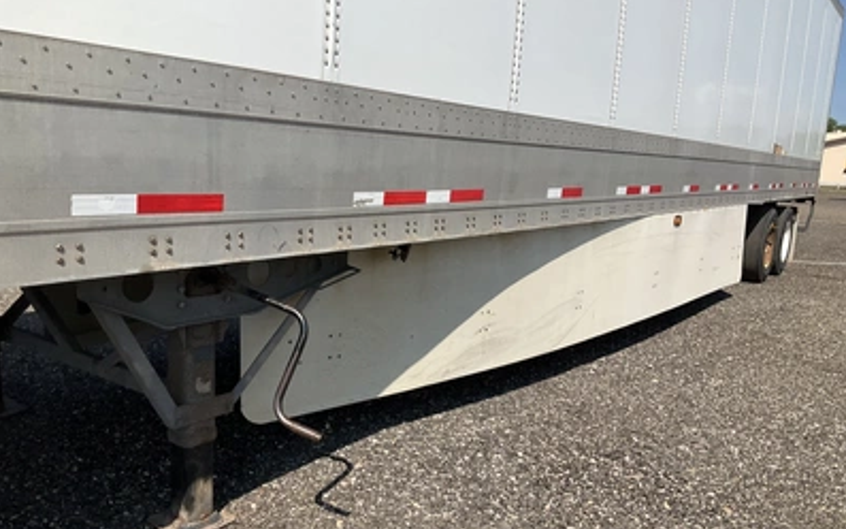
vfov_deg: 40.4
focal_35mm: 31
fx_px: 715
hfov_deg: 61.2
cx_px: 422
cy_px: 314
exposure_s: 1/2058
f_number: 1.8
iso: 25
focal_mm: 3
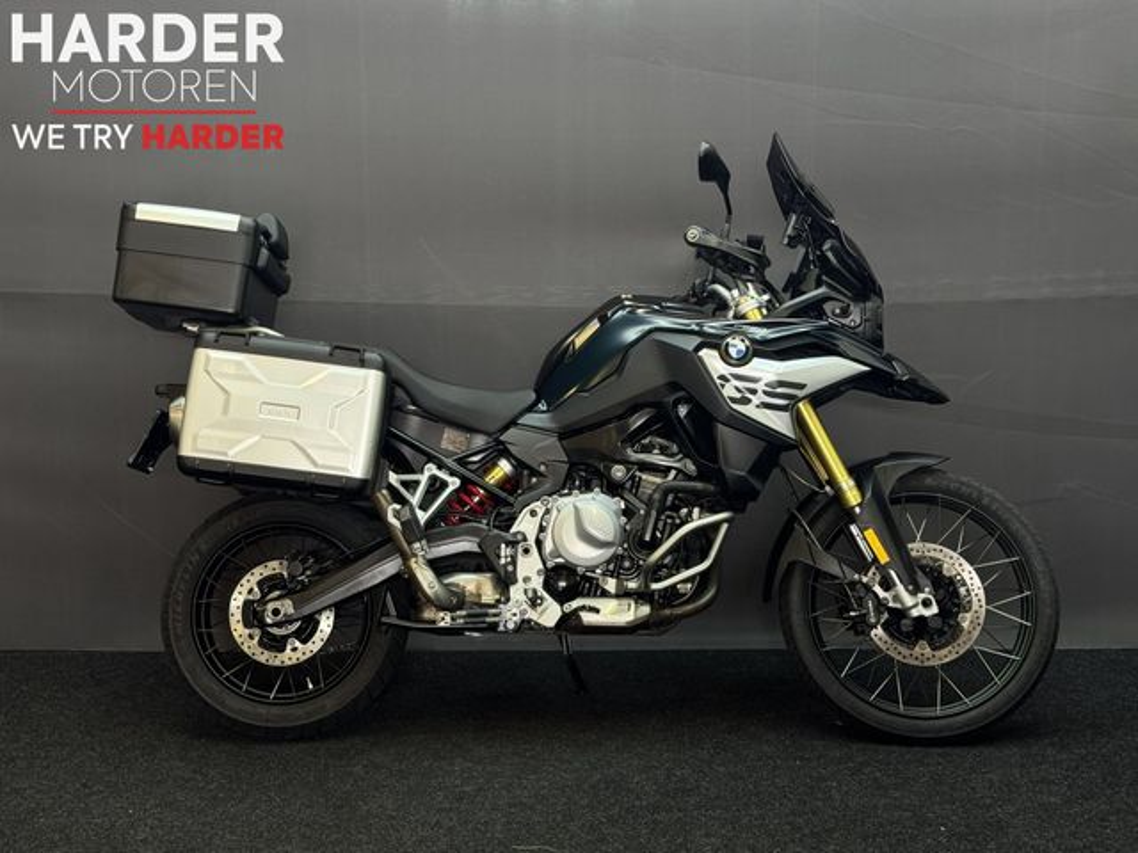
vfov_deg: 30.3
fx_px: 1578
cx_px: 569
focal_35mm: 48
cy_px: 426
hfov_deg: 39.7
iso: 50
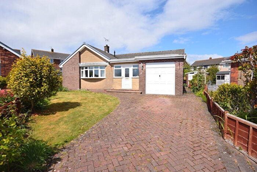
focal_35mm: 18
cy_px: 86
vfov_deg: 67.4
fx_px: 129
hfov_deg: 90.0
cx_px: 128
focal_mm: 12
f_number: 11
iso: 100
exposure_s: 1/200
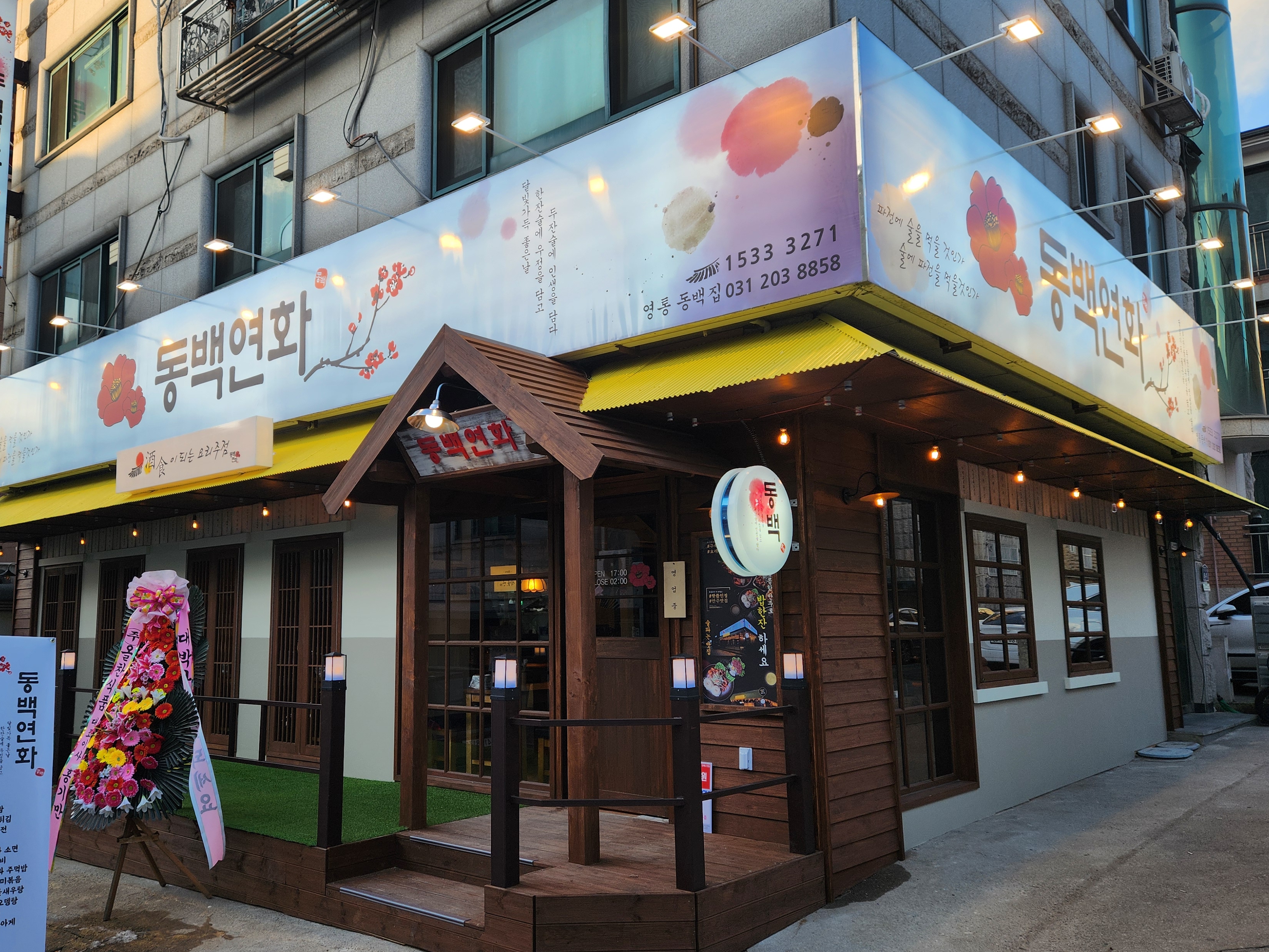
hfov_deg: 63.3
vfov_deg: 49.7
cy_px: 490
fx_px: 1026
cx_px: 567
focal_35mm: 28
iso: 20
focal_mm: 5.4
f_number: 1.8
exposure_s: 1/415
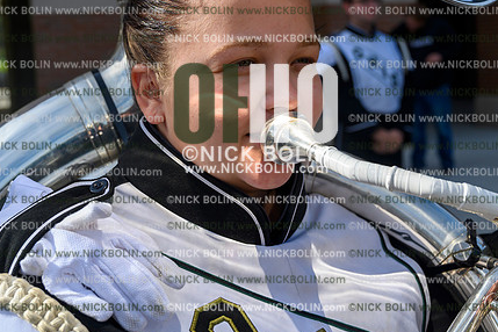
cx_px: 255
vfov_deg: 26.9
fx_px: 692
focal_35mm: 50
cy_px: 118
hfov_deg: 39.6
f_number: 5
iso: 200
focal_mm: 37
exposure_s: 1/1250
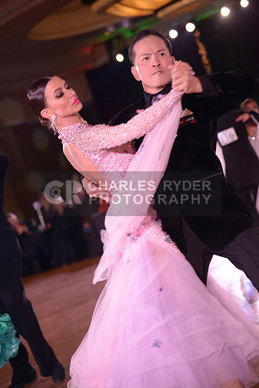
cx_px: 130
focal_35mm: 110
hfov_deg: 12.5
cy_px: 194
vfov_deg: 18.6
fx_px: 1186
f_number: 4
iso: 1250
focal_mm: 110
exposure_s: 1/200
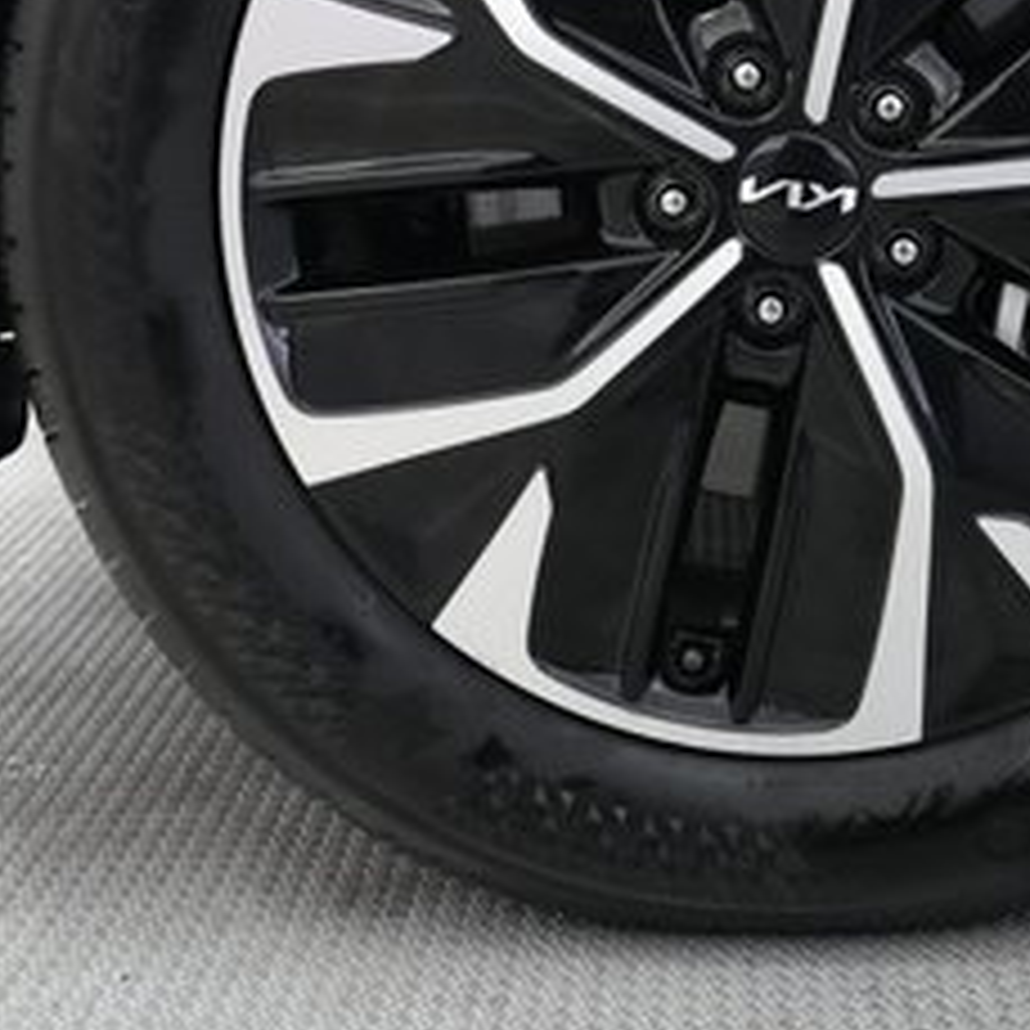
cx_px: 814
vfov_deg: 28.8
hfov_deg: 29.4
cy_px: 99
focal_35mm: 57
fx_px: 1919
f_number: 2.8
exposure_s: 1/160
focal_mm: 24
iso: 5000
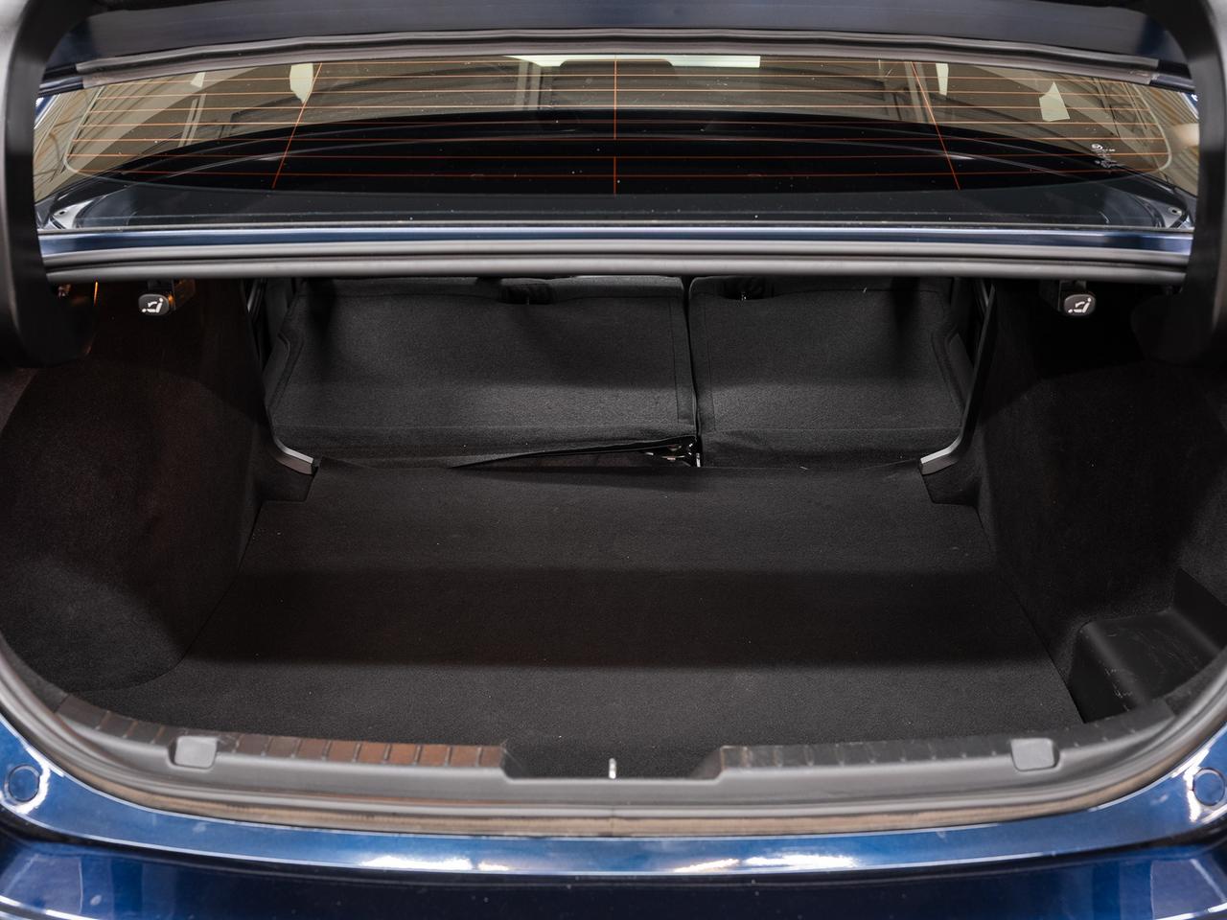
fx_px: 1476
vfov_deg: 34.6
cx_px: 614
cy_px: 460
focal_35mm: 42
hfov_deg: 45.1
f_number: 5.6
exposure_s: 1/1.25
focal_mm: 38.5
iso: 100
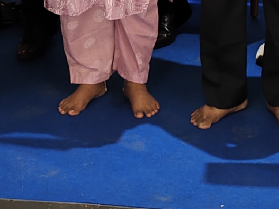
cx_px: 226
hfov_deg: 15.9
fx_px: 991
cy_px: -220
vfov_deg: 10.9
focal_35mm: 123
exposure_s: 1/25
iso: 2500
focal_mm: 6.07
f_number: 1.7
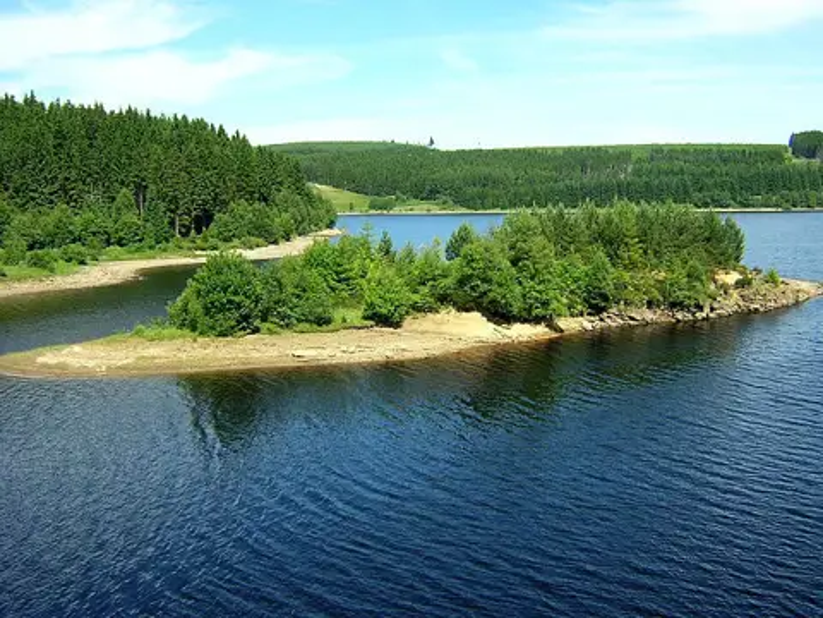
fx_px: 856
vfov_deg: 39.7
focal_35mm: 36
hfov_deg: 51.4
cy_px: 309
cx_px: 412
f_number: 5.2
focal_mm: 4.7
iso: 100
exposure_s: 1/168
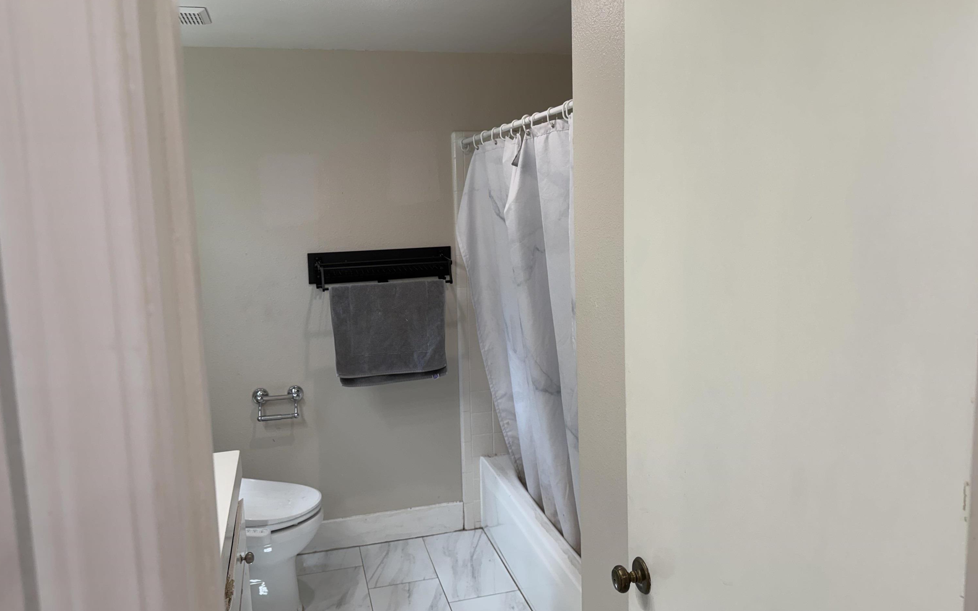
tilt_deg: -7.3
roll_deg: +3.1
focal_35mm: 26
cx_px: 480
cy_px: 288
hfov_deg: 70.4
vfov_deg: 47.6
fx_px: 693
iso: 64
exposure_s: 1/120
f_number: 1.78
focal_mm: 6.76
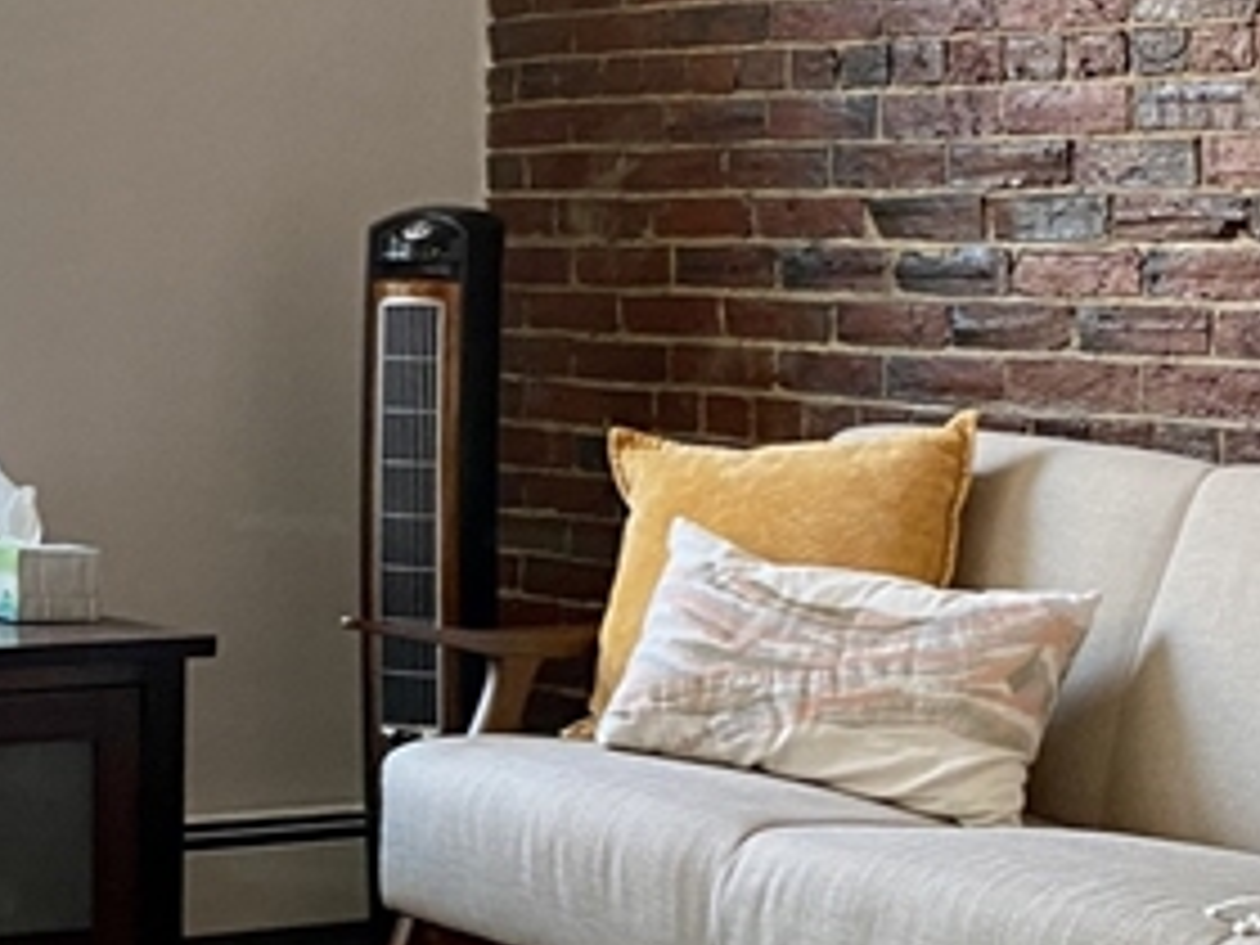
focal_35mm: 95
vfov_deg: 15.5
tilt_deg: +0.1
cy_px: 270
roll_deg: -1.1
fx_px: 3458
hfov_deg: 20.1
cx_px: 18
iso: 100
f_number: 1.8
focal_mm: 4.25
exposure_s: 1/60
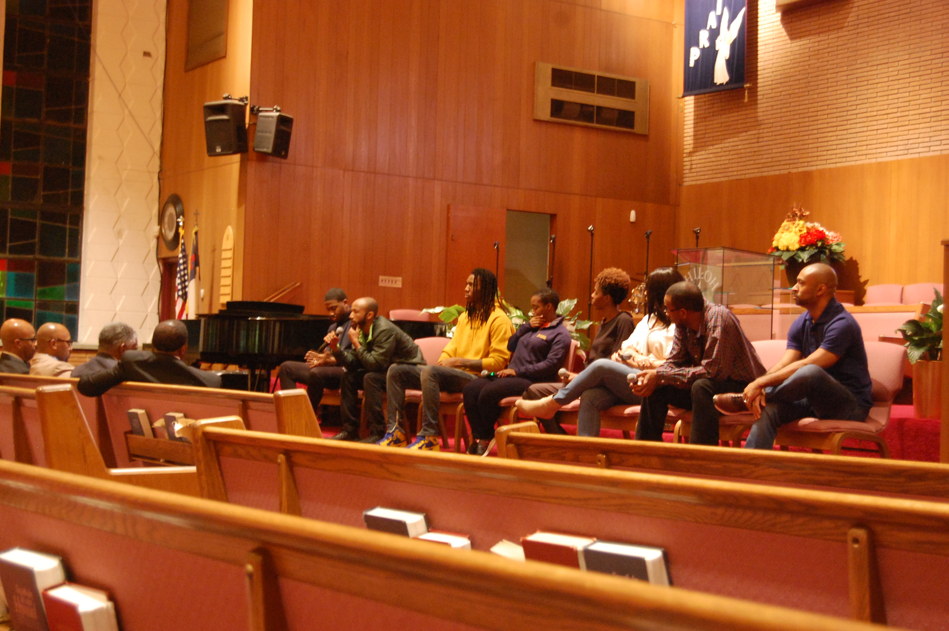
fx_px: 1501
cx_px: 474
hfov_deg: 35.1
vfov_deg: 23.7
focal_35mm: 57
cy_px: 316
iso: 1600
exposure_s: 1/5
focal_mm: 38
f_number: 4.8
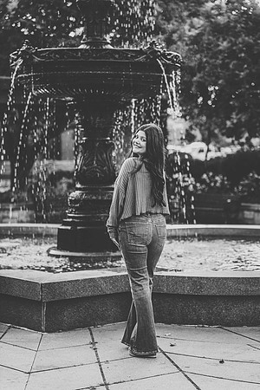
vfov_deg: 21.5
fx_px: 1029
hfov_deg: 14.4
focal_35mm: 95
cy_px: 195
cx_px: 130
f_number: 2.8
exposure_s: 1/125
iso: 400
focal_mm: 95
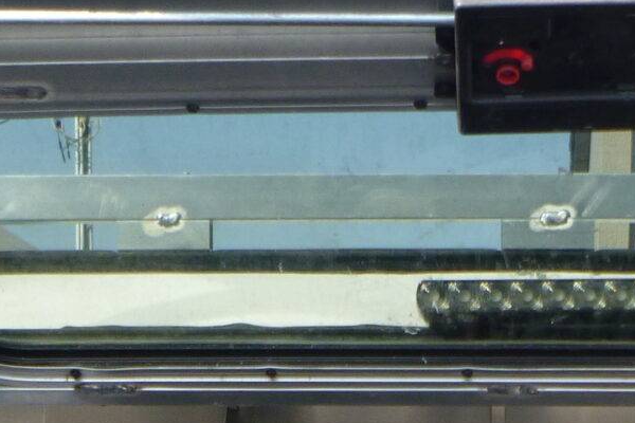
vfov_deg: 12.2
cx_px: 437
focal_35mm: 111
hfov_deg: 18.4
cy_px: 421
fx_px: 1958
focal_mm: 4.5
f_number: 3.9
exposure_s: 1/160
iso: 100
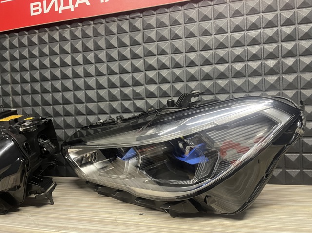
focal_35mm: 26
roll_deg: +1.9
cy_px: 116
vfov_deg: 53.0
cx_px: 156
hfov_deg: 67.3
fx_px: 234
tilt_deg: -2.0
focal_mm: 4.2
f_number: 1.6
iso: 320
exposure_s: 1/50
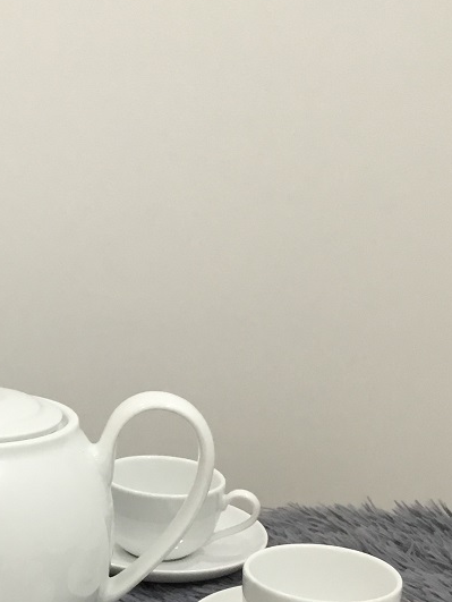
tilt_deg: -17.7
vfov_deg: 27.2
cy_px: 482
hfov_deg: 20.2
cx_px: -29
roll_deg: -0.1
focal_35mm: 70
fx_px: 1217
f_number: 2.4
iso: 40
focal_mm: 3.3
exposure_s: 1/33
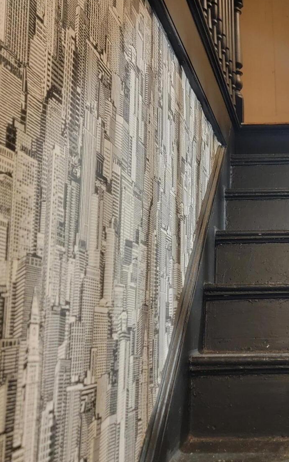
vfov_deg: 43.3
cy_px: 185
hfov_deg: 26.4
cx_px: 294
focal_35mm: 46
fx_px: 580
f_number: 1.8
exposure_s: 1/40
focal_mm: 6.7
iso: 640
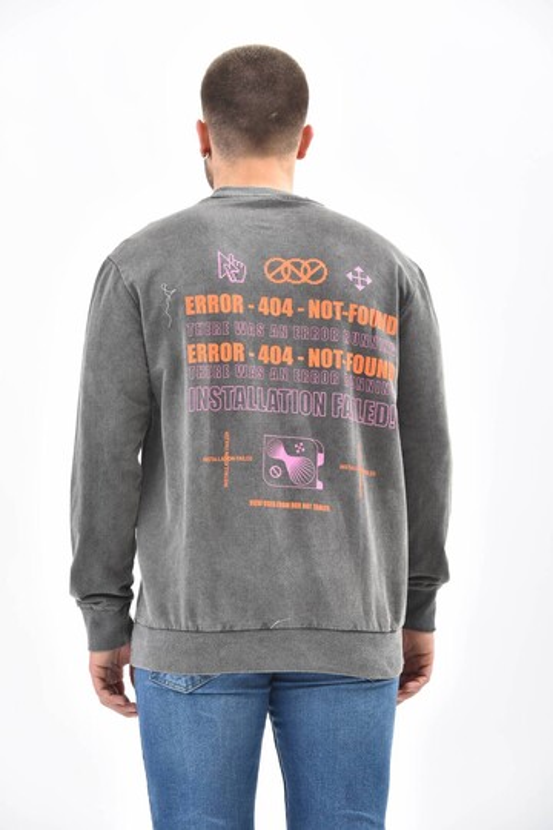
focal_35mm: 116
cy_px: 415
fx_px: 2673
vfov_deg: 17.6
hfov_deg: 11.8
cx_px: 276
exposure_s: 1/160
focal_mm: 116
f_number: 7.1
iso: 100
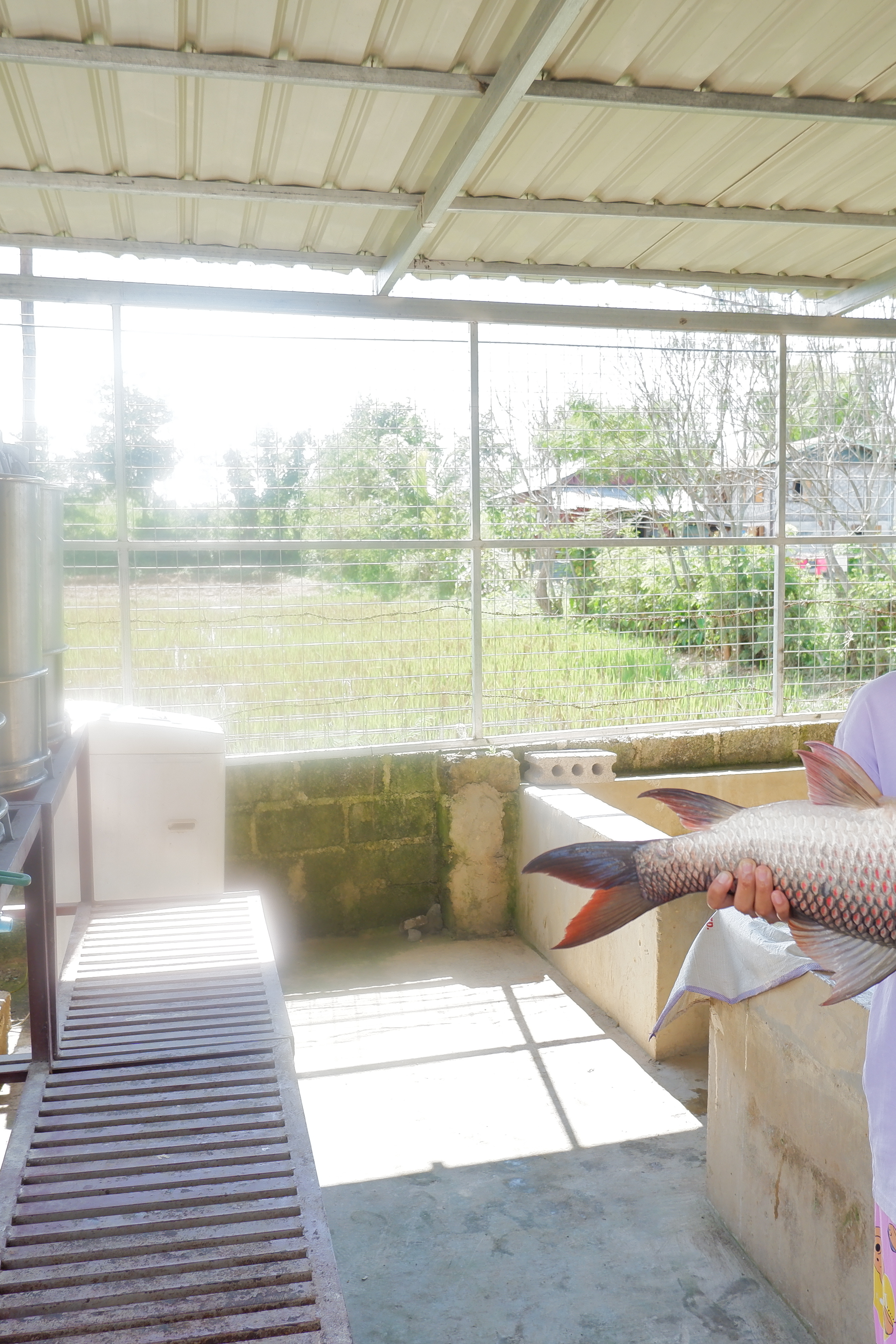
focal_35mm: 35
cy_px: 678
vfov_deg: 54.4
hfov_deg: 37.8
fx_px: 1306
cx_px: 496
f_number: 3.5
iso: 400
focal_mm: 15.2
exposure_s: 1/400
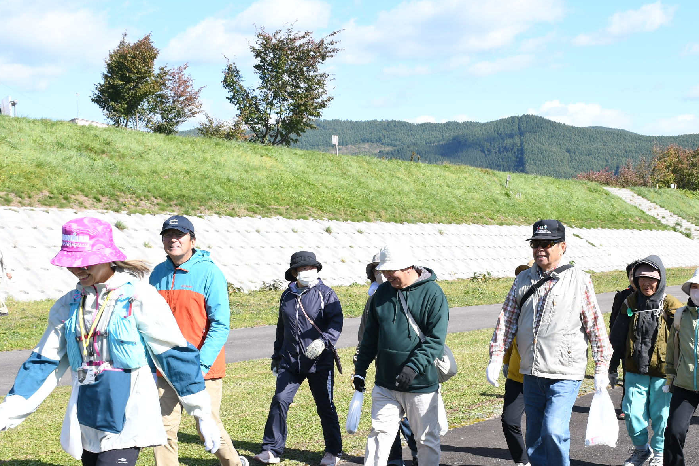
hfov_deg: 31.8
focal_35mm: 63
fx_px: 1223
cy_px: 338
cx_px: 431
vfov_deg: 21.4
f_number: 6.3
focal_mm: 27
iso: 100
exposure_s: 1/200
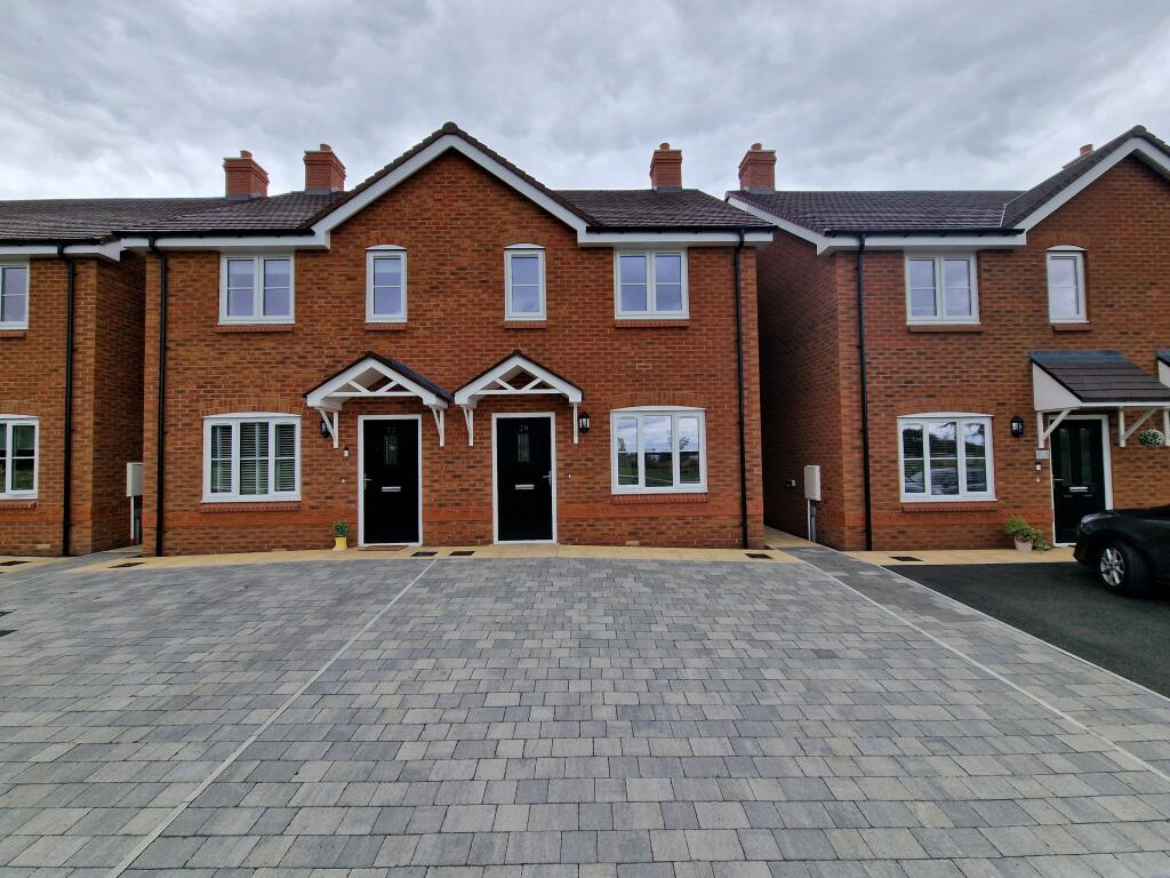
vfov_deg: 89.9
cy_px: 439
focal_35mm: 13
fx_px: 439
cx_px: 585
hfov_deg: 106.2
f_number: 2.2
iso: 50
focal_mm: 2.2
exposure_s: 1/756
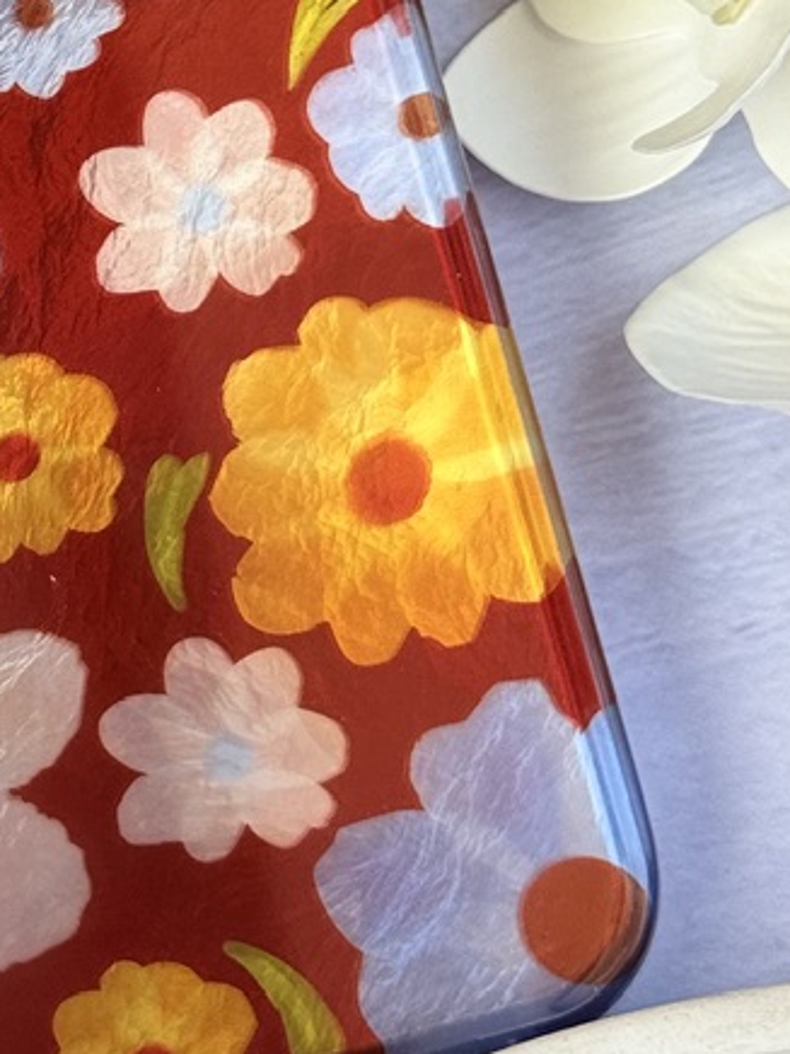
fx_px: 4291
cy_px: 94
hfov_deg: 10.3
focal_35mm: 141
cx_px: -222
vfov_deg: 13.9
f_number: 1.78
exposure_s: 1/1330
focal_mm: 6.76
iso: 80
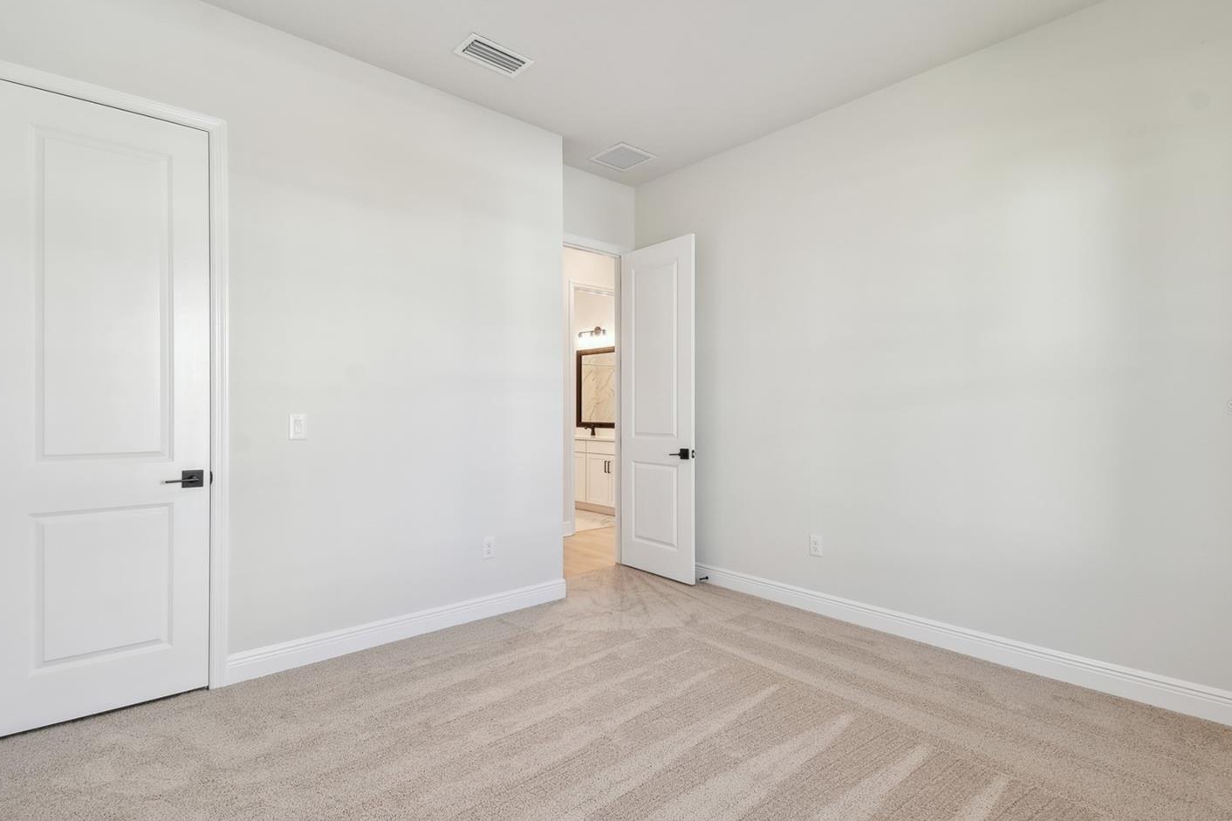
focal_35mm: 17
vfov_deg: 70.4
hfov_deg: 93.3
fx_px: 582
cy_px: 407
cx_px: 607
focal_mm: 10
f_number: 7.1
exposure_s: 1/5
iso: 100
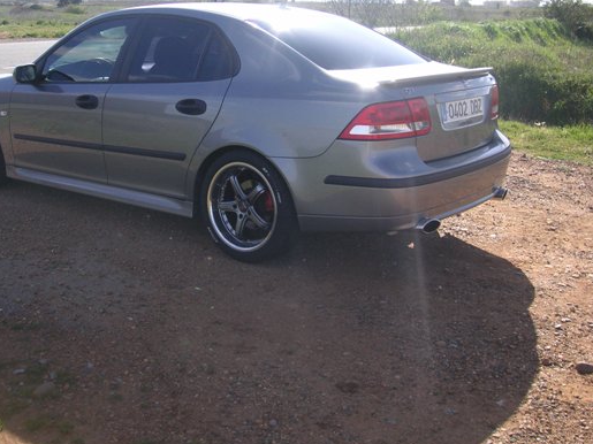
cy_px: 175
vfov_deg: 31.4
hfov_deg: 41.0
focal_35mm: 46
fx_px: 788
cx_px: 234
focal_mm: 6.1
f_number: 2.8
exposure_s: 1/750
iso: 50
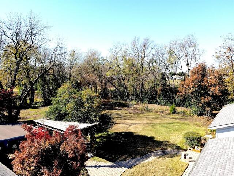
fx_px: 162
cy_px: 88
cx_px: 117
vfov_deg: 56.8
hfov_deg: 71.6
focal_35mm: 24
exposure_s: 1/400
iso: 100
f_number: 2.8
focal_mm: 4.5
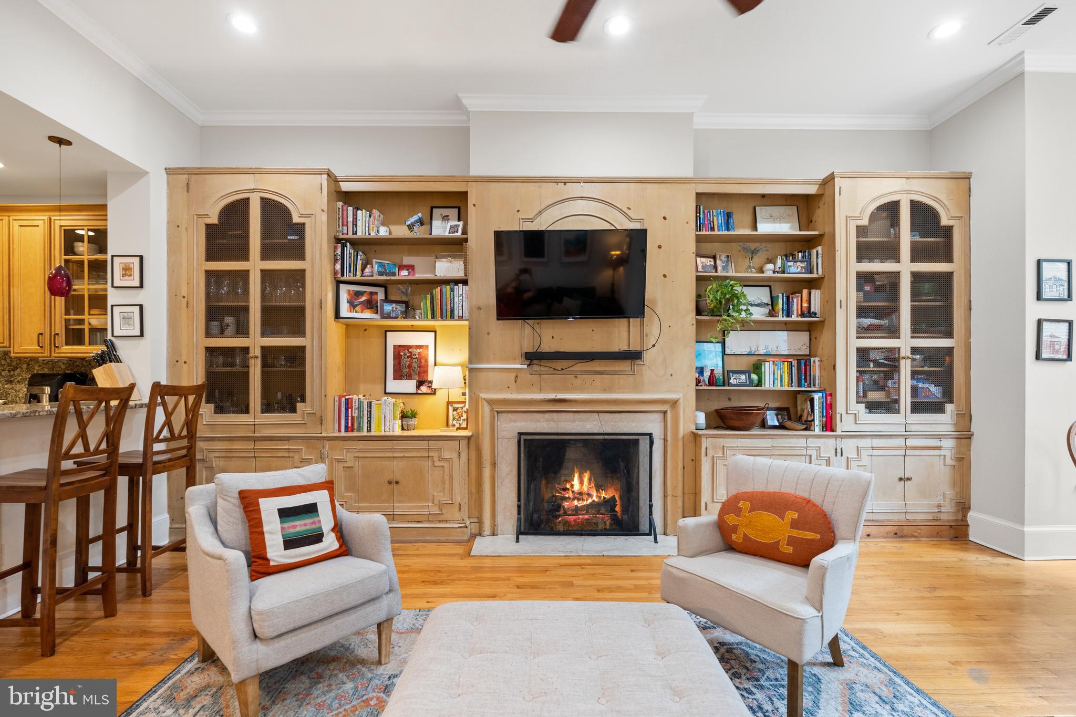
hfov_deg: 96.7
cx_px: 538
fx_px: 478
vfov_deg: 73.7
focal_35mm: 16
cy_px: 358
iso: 800
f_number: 4
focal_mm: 16
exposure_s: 1/25
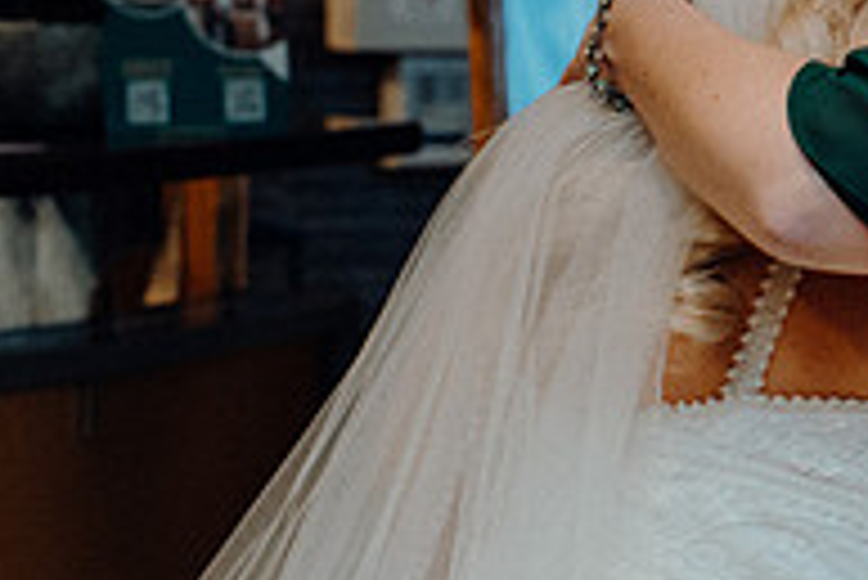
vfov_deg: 8.8
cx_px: 908
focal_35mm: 156
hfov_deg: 13.0
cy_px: 101
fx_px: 3764
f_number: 3.5
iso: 2500
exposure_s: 1/160
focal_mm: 52
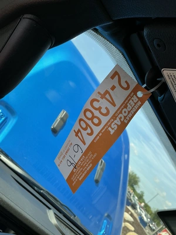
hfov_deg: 49.7
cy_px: 118
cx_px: 88
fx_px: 190
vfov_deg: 63.4
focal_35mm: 28
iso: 25
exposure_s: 1/650
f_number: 1.8
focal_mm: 3
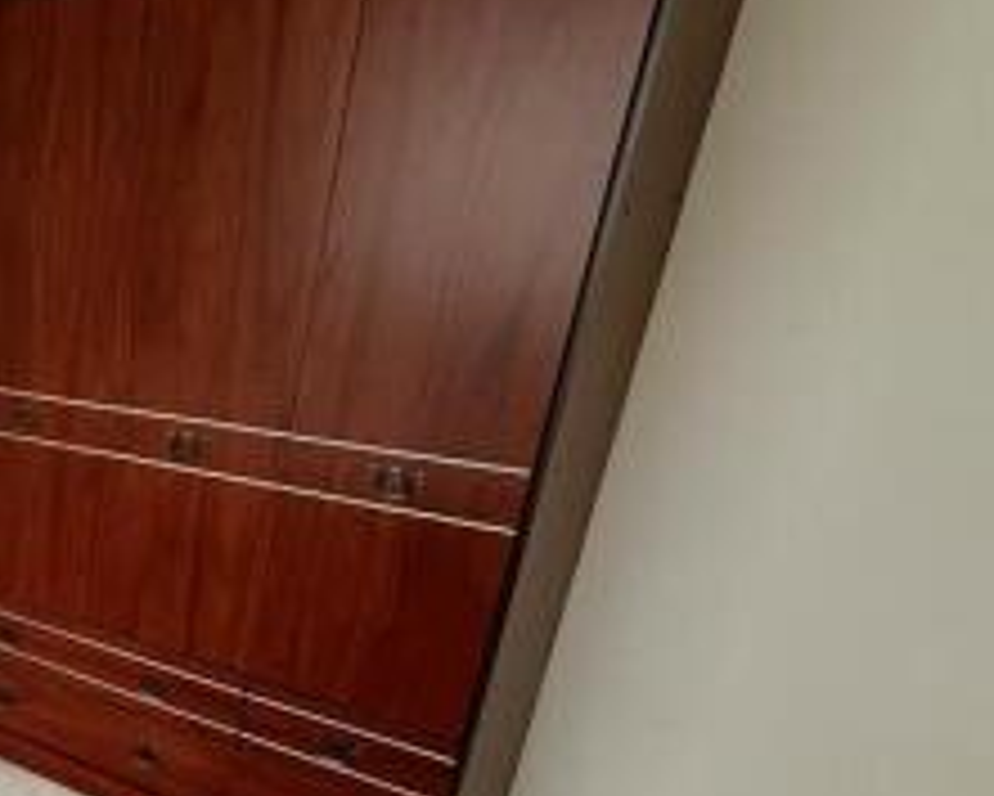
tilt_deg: -23.5
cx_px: -277
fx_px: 1060
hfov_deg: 35.5
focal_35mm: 36
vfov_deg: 40.2
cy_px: 587
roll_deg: +2.2
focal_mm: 2.22
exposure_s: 1/138
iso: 40
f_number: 2.2
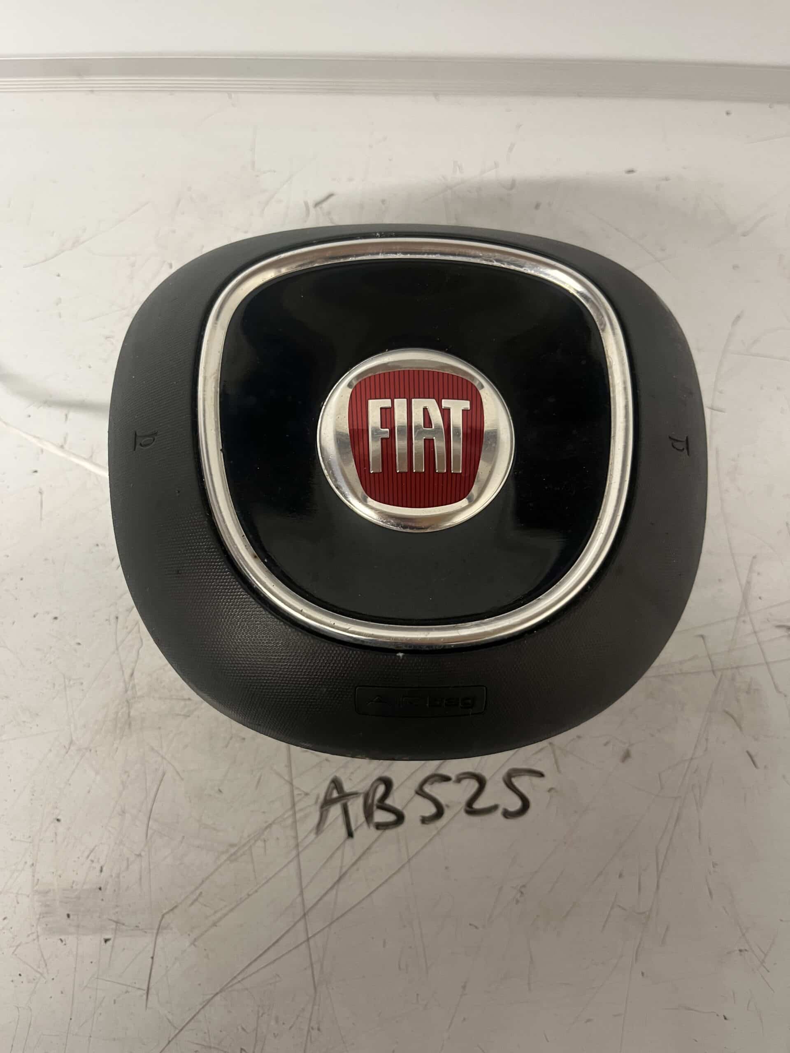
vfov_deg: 67.3
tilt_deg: -72.0
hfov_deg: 53.1
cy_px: 526
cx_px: 395
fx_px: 791
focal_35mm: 26
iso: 200
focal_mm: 5.1
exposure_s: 1/50
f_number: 1.6
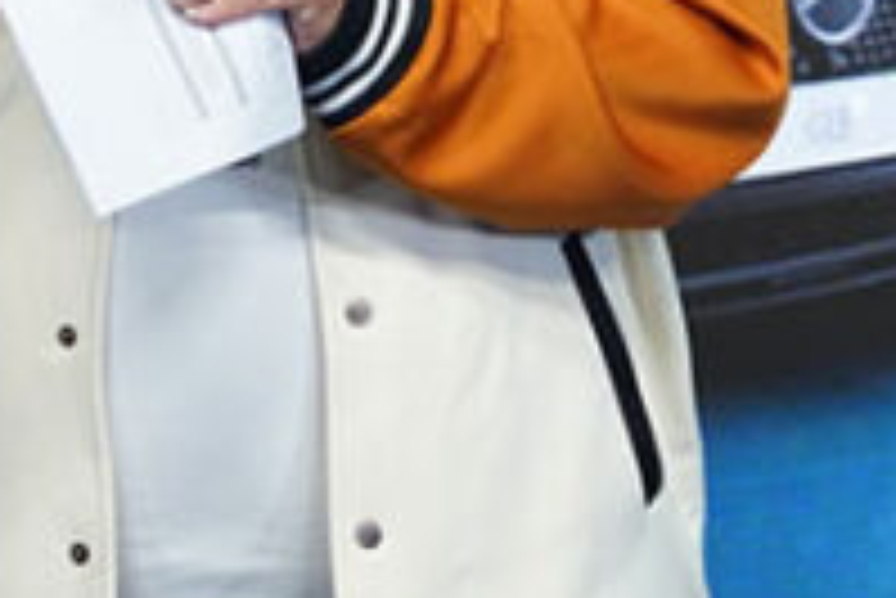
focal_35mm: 772
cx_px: 320
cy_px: -585
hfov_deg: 2.7
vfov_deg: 1.8
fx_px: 19228
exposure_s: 1/160
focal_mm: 144
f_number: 4
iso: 800
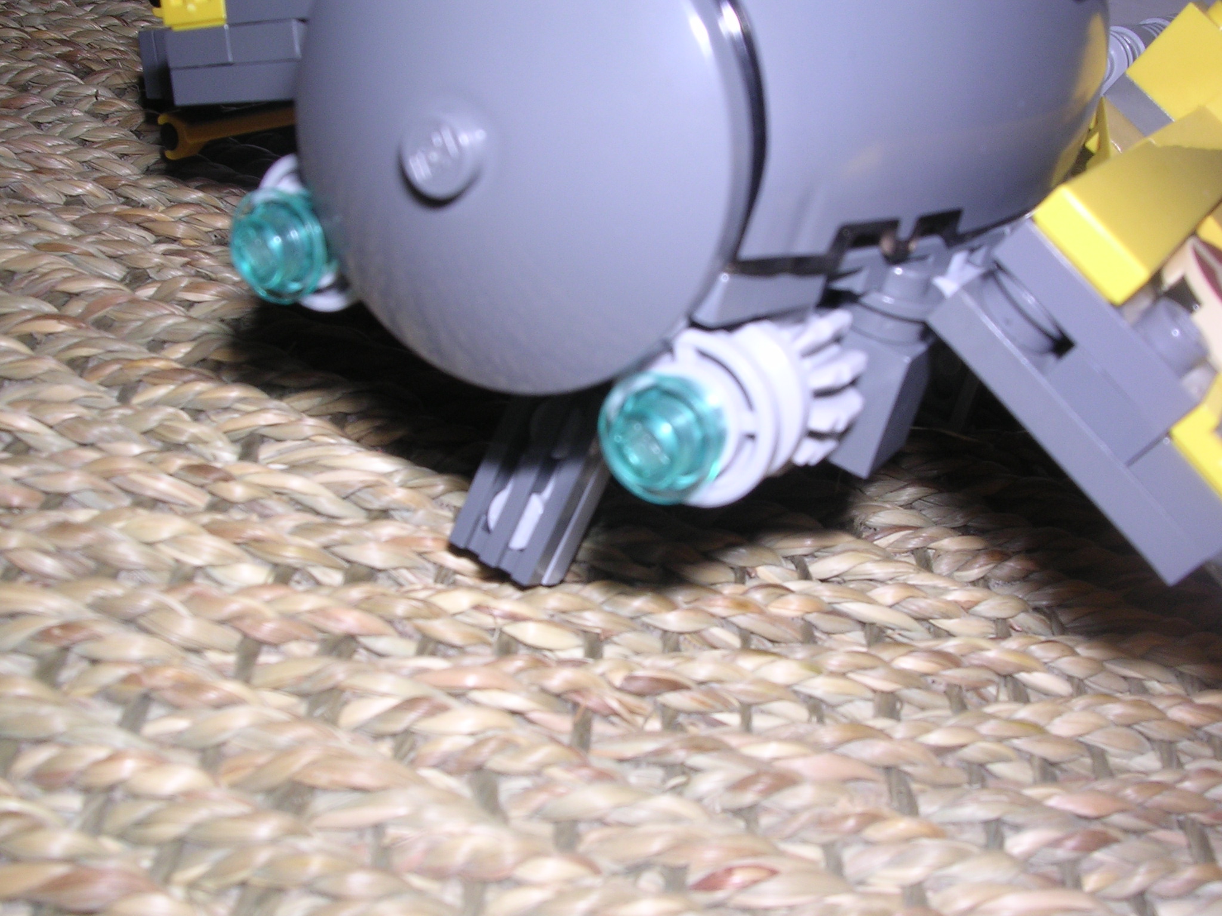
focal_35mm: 38
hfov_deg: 49.0
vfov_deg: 37.7
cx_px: 611
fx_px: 1341
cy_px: 458
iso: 100
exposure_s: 1/60.1
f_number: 5.6
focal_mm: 5.8
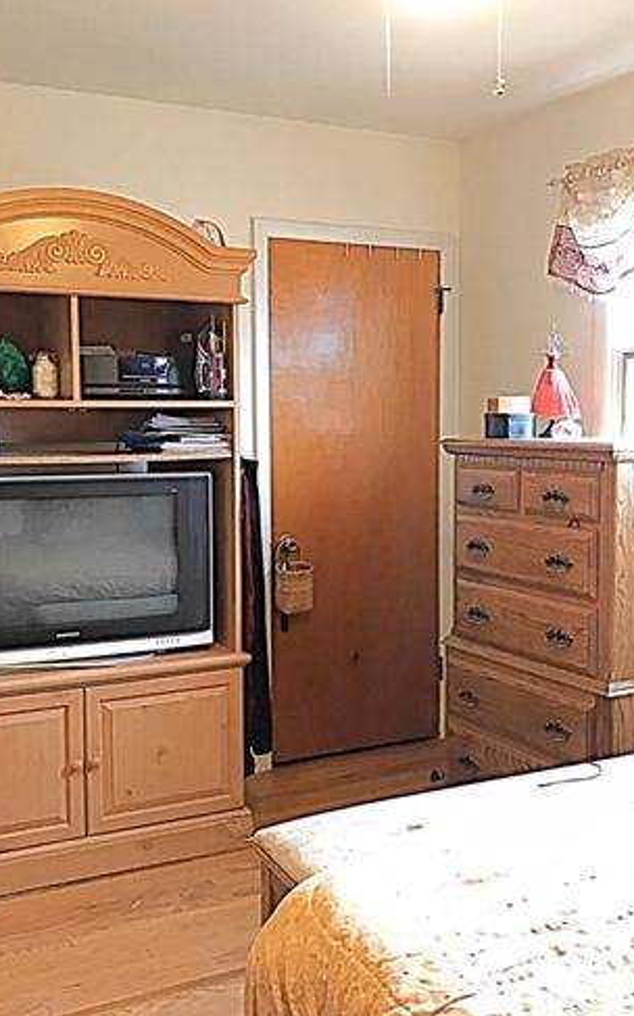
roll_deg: +0.4
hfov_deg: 32.7
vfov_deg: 50.4
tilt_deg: -4.9
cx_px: 346
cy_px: 499
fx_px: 1079
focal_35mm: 39
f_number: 1.8
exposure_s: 1/12
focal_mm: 3.99
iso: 100
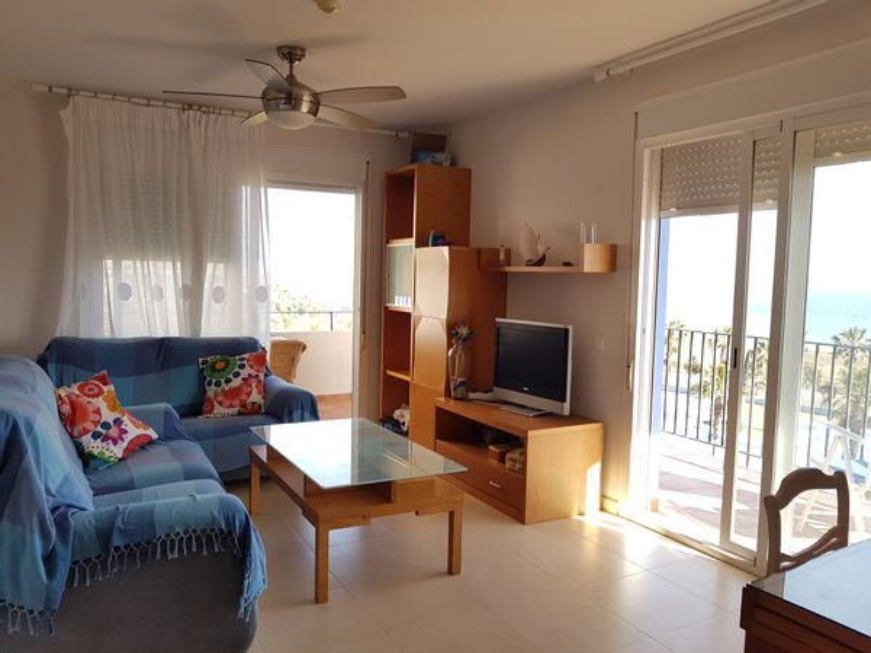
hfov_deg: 67.3
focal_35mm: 26
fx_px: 654
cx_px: 436
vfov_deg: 53.1
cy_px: 326
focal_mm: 4.2
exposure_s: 1/254
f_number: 1.7
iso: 40
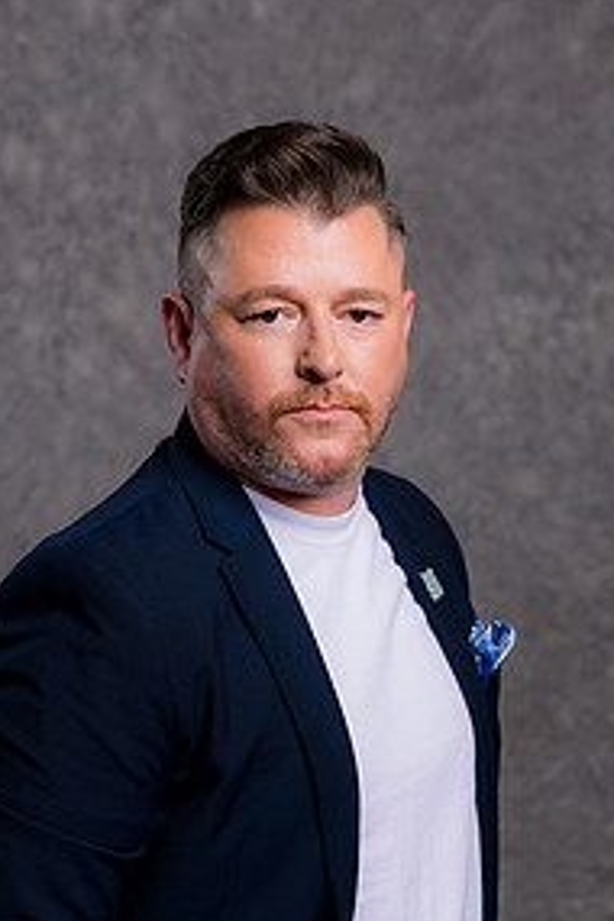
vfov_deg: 15.3
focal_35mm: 134
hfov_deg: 10.2
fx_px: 3428
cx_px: 313
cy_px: 656
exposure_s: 1/200
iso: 100
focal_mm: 85
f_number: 5
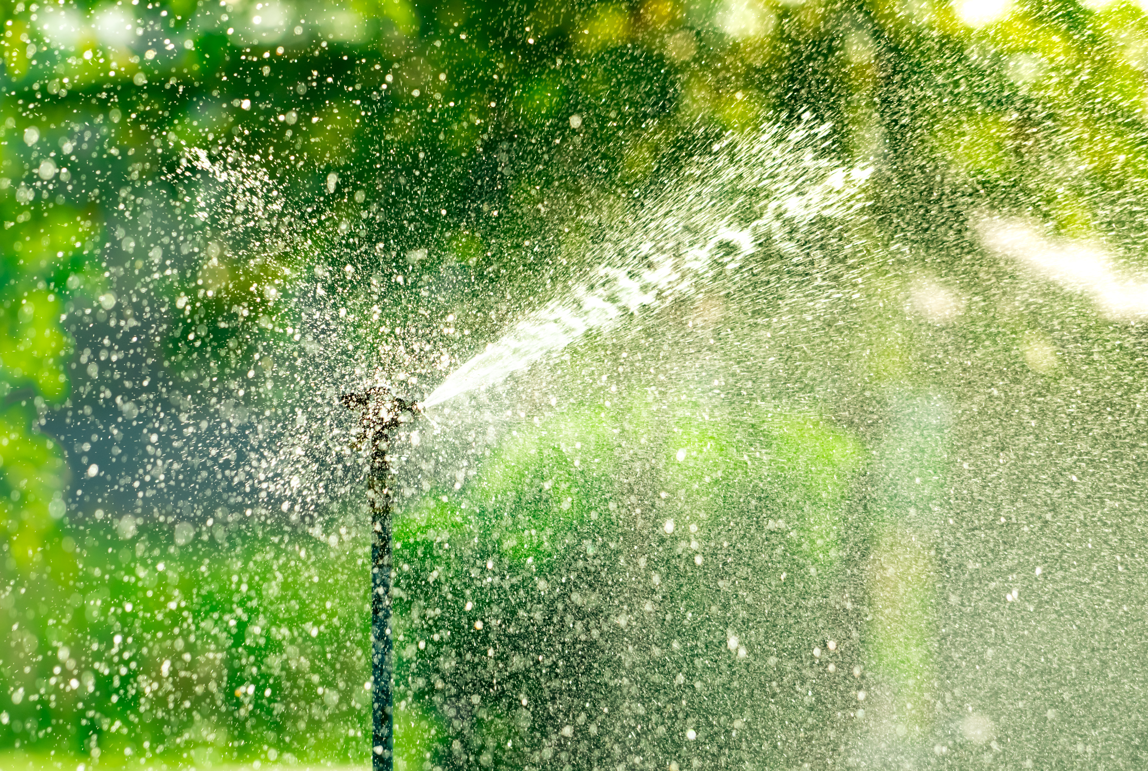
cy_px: 386
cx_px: 574
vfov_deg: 5.4
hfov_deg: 8.0
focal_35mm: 258
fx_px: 8245
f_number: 4.5
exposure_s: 1/1250
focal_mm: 172
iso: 200
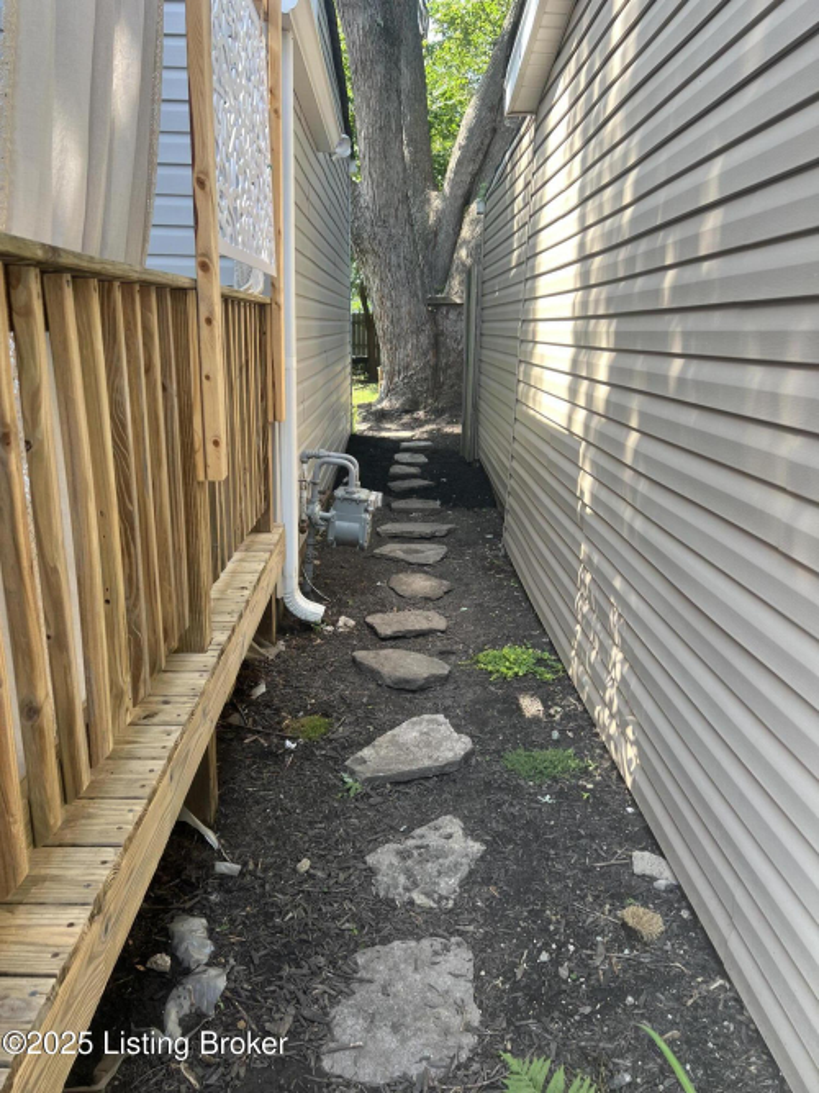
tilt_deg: -13.5
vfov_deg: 67.3
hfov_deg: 53.0
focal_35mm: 26
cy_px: 546
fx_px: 820
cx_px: 410
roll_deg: -1.0
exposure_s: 1/207
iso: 40
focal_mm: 5.7
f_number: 1.5
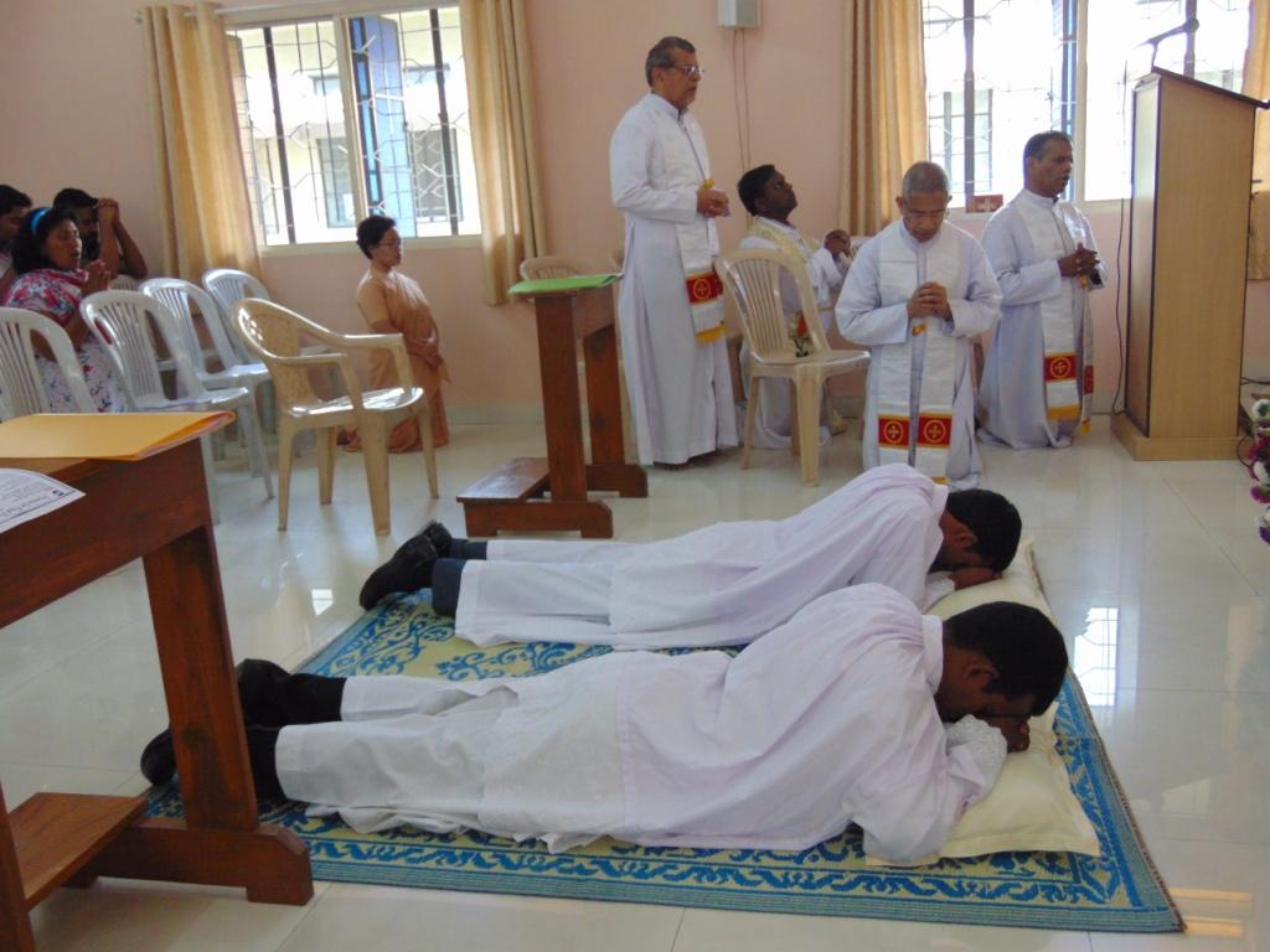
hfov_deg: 55.4
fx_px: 1211
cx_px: 635
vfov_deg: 42.9
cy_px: 476
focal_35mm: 33
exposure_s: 1/30
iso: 250
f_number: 3.2
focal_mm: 5.8
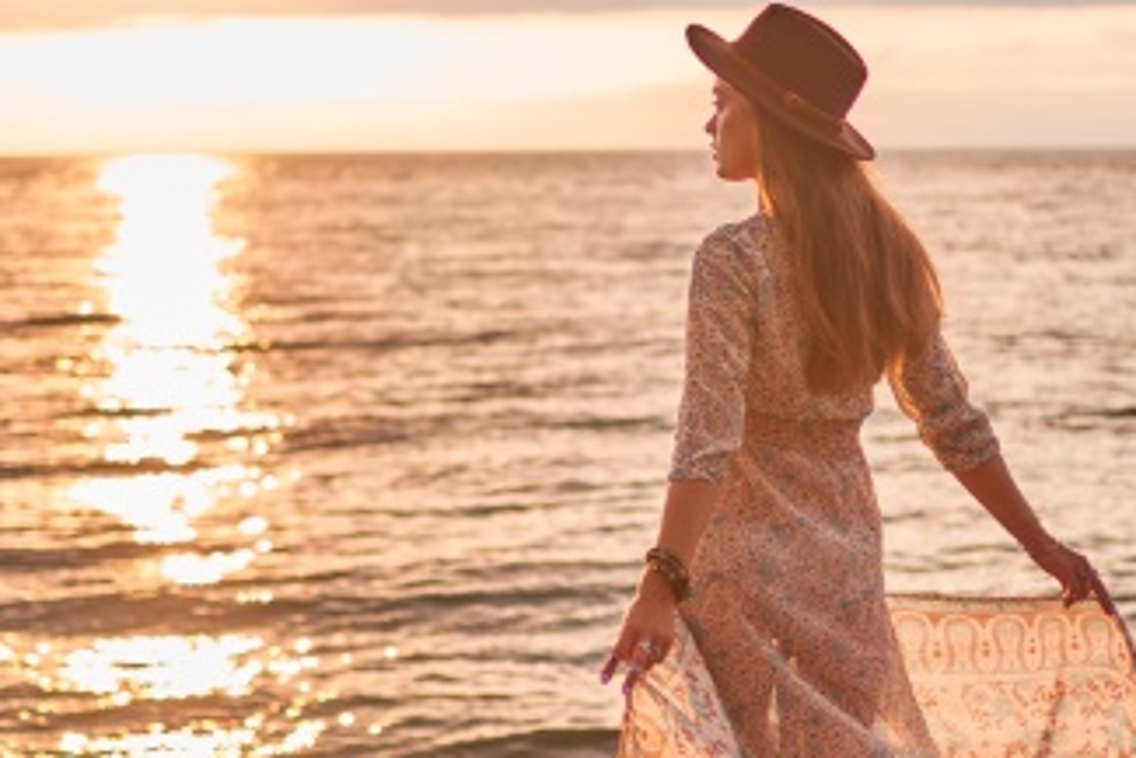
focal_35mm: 83
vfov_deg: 16.4
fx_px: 2620
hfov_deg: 24.5
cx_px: 566
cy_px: 552
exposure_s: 1/250
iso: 100
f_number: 1.4
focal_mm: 30
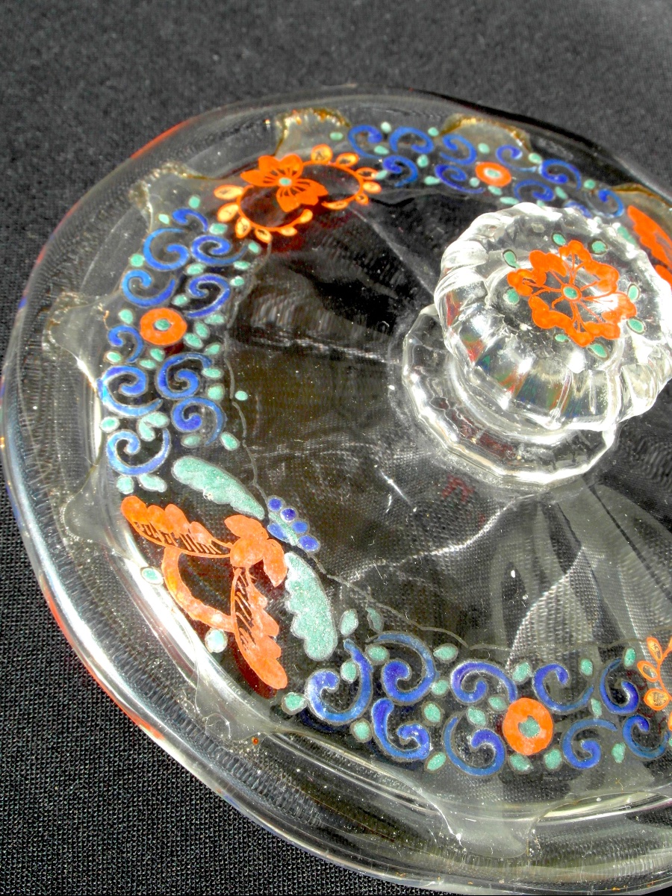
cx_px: 336
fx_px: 1372
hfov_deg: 27.5
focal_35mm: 53
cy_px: 448
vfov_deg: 36.2
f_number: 6
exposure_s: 1/90
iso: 80
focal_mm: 8.7
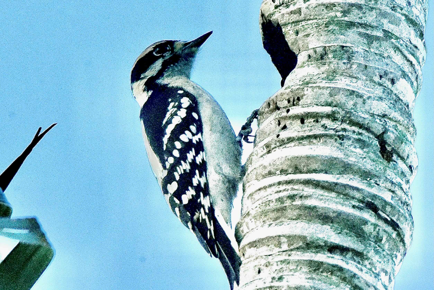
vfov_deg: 2.3
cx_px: 217
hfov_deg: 3.4
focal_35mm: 600
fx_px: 7236
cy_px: 145
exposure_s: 1/4000
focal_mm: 600
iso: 8000
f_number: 13
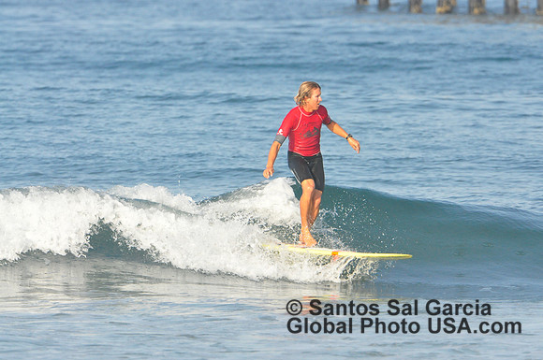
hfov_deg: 2.5
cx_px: 272
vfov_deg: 1.7
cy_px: 180
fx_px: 12426
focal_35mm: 825
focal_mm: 550
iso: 1250
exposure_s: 1/1250
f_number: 11
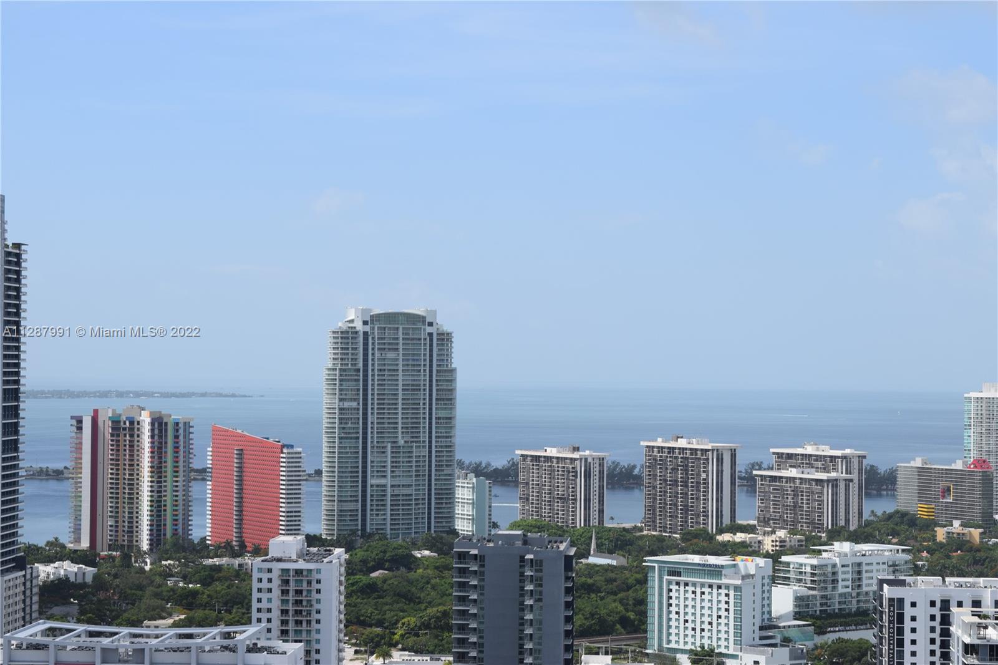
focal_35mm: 82
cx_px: 499
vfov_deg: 16.5
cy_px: 332
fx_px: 2286
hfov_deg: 24.6
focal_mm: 55
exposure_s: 1/400
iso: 200
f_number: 10
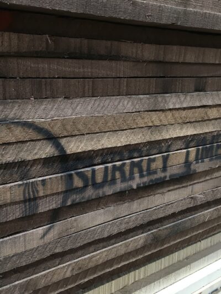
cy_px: 147
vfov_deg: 61.6
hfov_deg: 48.2
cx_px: 110
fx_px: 247
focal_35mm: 29
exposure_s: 1/33
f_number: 2.2
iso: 64
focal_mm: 4.15
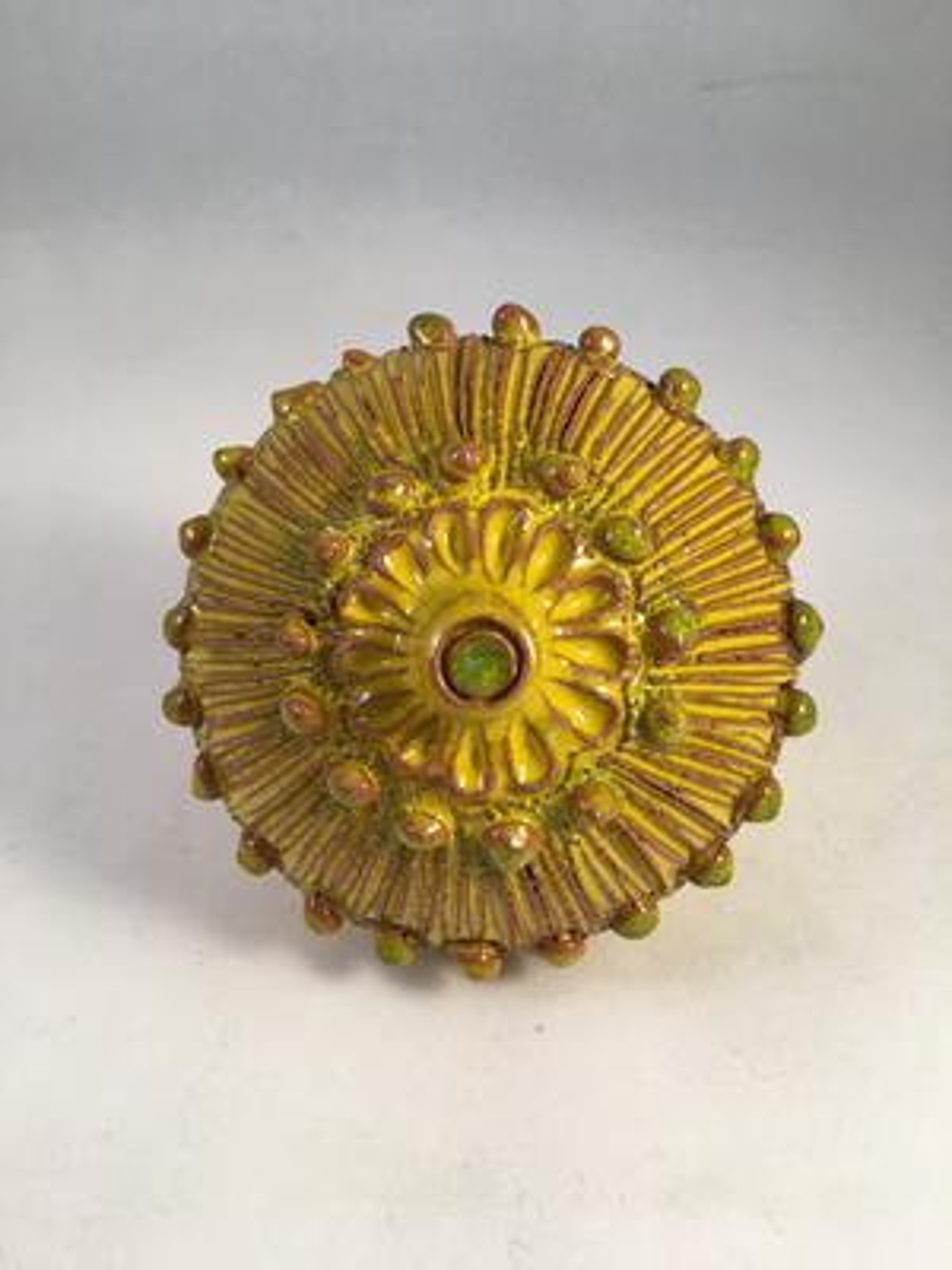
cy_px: 635
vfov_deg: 61.7
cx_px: 476
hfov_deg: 48.2
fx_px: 1063
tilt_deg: -35.4
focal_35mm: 29
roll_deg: +0.9
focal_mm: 4.15
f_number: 2.2
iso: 40
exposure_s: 1/33
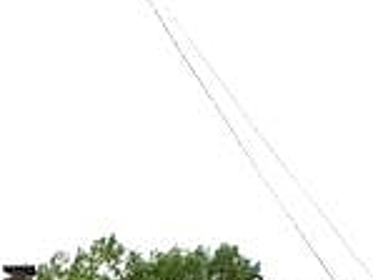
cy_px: 578
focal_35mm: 99
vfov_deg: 12.9
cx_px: -3
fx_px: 1068
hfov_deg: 19.2
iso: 100
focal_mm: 4.1
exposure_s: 1/250
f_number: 3.5
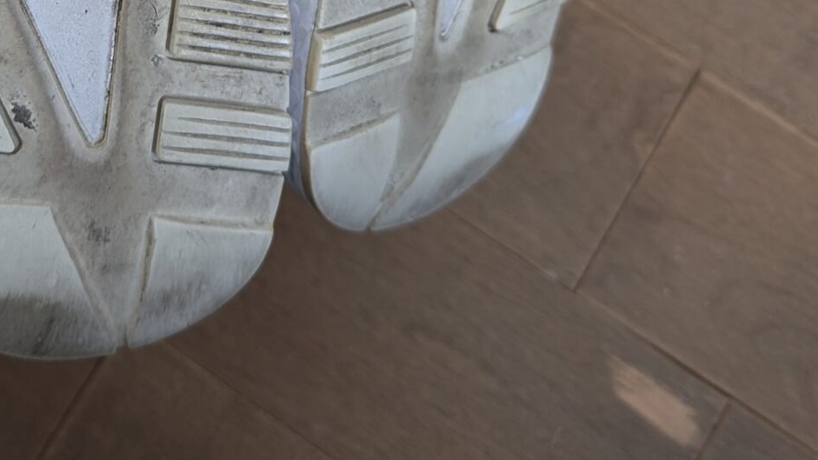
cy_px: -217
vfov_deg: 18.8
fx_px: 1236
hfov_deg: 35.8
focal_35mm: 57
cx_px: 203
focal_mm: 6.9
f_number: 1.68
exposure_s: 1/120
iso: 199
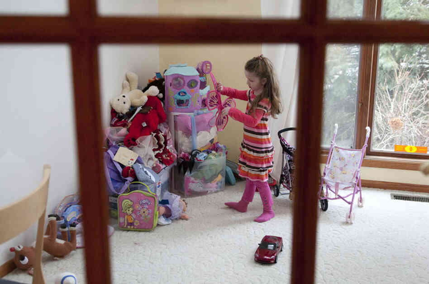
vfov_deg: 38.2
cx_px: 214
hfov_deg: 55.2
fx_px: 410
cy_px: 142
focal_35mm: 34
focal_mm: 23
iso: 1250
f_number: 2.8
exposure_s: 1/125
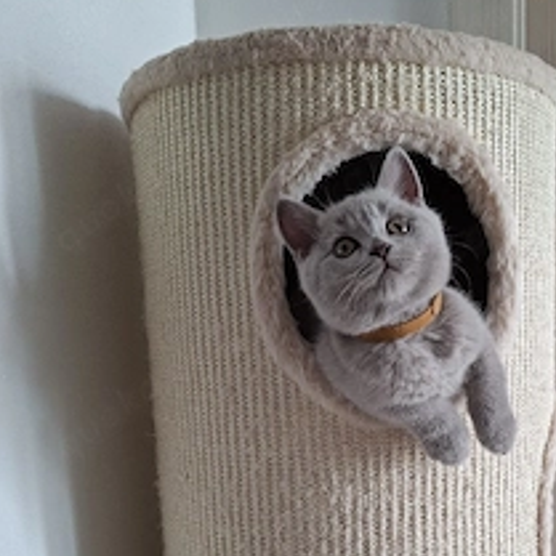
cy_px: 428
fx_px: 709
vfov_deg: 41.4
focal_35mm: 39
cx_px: 394
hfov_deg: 42.0
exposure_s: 1/100
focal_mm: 5.54
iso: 320
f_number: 1.8
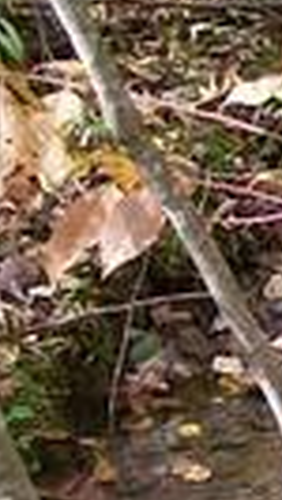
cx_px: 658
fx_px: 2786
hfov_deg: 5.6
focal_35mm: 210
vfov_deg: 10.3
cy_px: 220
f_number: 2.7
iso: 80
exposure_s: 1/95.2
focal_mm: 6
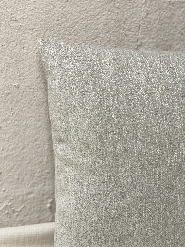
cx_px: 92
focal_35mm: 52
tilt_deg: -16.6
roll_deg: -6.1
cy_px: 124
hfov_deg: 28.0
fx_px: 371
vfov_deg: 36.8
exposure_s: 1/66
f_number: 2
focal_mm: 6
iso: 250
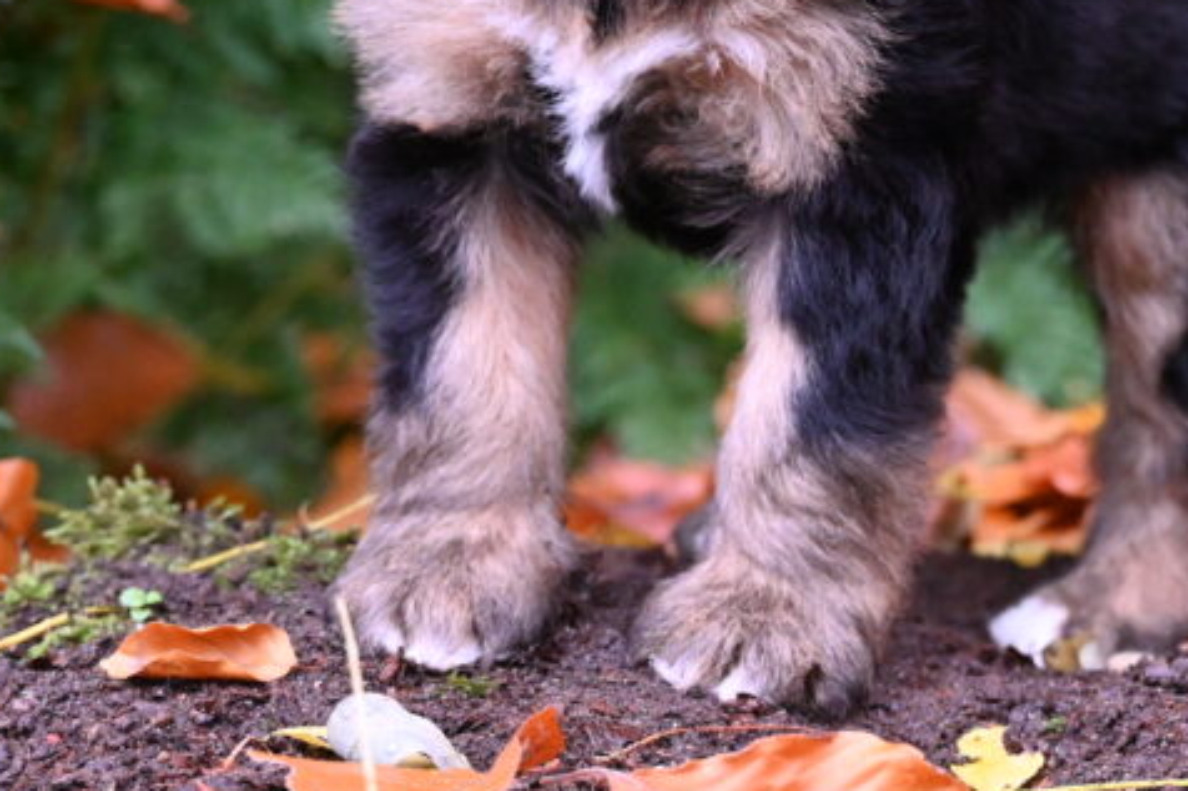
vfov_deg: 8.0
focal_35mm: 171
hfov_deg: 12.0
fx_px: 5643
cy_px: -41
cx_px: 806
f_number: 4
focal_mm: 53
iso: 3200
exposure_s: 1/125
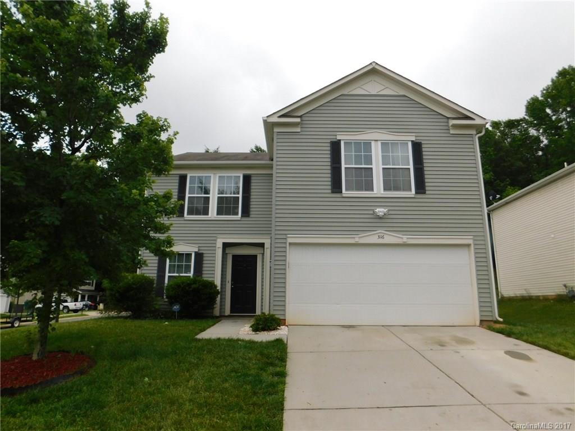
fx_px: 382
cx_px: 288
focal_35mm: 23
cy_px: 216
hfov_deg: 73.9
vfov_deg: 58.9
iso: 125
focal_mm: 4
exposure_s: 1/1250
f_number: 3
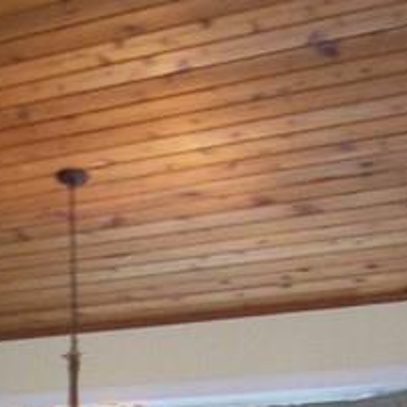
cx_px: -175
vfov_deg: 15.9
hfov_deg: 15.7
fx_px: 1370
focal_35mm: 103
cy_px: 548
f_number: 2.8
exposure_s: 1/30
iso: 200
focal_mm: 3.8
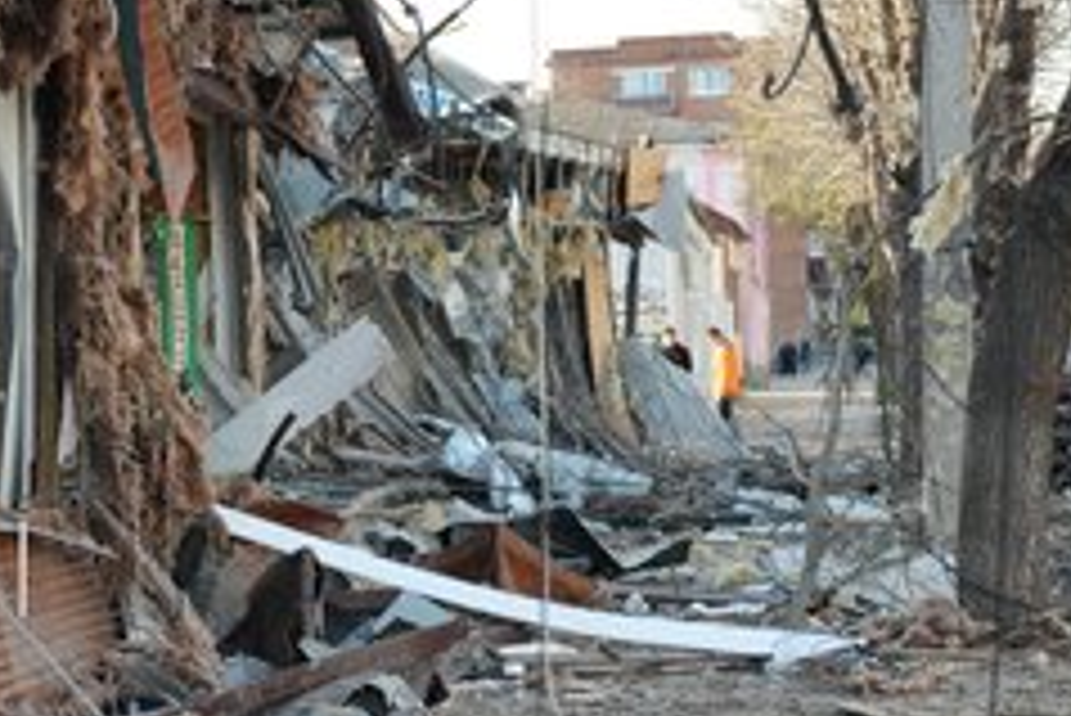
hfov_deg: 19.1
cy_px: 421
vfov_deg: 12.9
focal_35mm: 106
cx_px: 266
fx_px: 3155
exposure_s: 1/160
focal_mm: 63
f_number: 4
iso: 1250
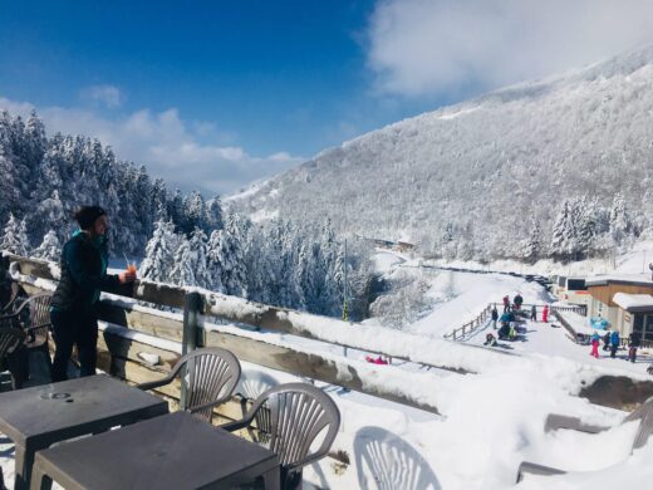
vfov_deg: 48.2
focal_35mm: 29
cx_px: 326
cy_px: 245
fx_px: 547
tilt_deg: -5.0
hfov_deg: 61.7
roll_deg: -3.5
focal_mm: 4.15
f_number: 2.2
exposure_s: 1/5495
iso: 25
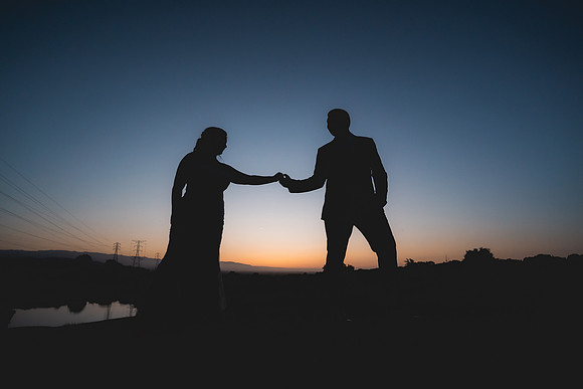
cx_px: 292
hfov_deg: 90.0
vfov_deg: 67.4
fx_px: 292
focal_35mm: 18
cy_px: 194
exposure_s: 1/5000
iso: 1250
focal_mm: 18
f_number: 2.8
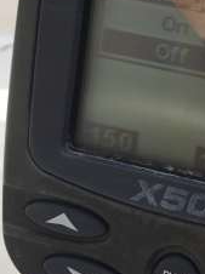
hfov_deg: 17.8
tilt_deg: -26.0
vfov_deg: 24.9
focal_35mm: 77
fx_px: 609
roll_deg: -1.0
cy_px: 55
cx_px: 269
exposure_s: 1/412
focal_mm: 4.15
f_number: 2.2
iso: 32
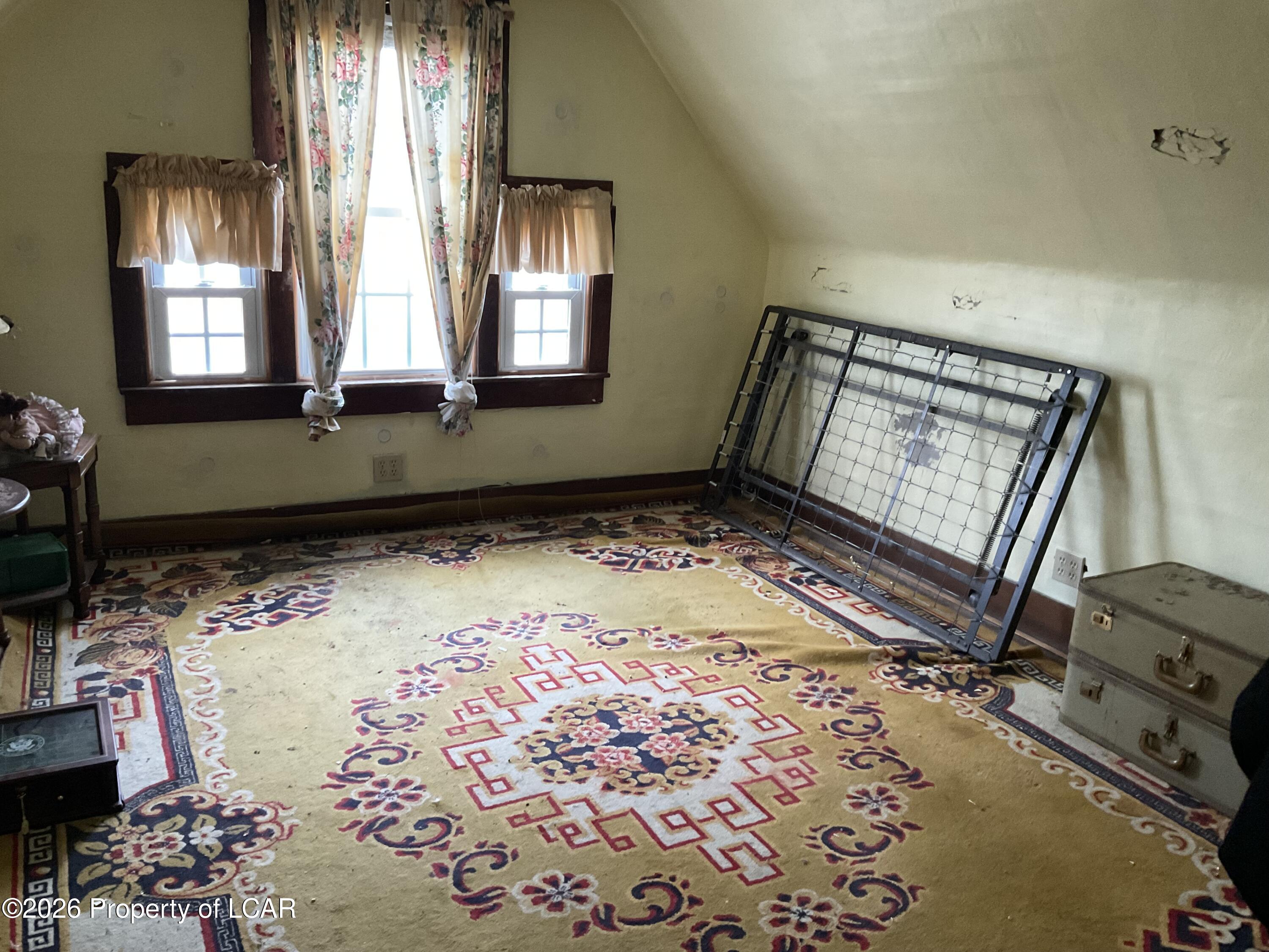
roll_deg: -2.7
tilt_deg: -15.7
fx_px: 1063
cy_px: 476
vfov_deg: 48.2
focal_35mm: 29
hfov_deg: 61.7
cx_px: 634
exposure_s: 1/60
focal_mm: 3
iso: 250
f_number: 1.8
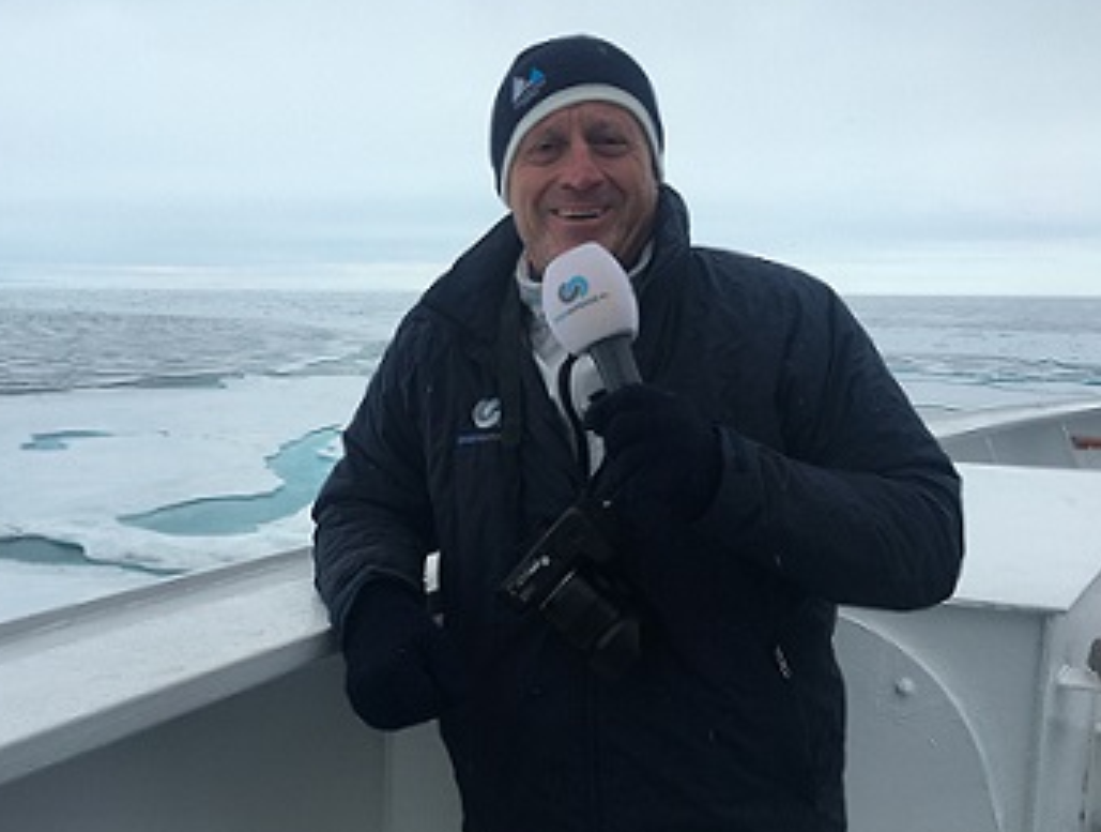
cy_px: 419
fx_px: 1148
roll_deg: -0.1
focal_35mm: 36
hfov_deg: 50.8
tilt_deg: -6.3
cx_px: 430
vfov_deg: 39.8
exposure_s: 1/725
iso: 25
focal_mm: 4.15
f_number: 2.2
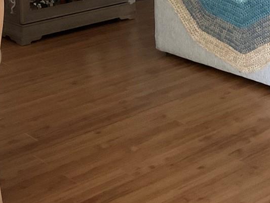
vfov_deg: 16.2
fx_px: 679
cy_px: -45
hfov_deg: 22.5
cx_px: 134
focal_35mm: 87
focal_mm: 3
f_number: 1.8
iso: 320
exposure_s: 1/47
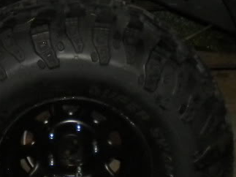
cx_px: 25
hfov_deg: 17.5
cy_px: -54
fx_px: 756
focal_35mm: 111
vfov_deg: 12.9
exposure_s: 1/30
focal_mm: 6.3
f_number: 3.1
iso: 400
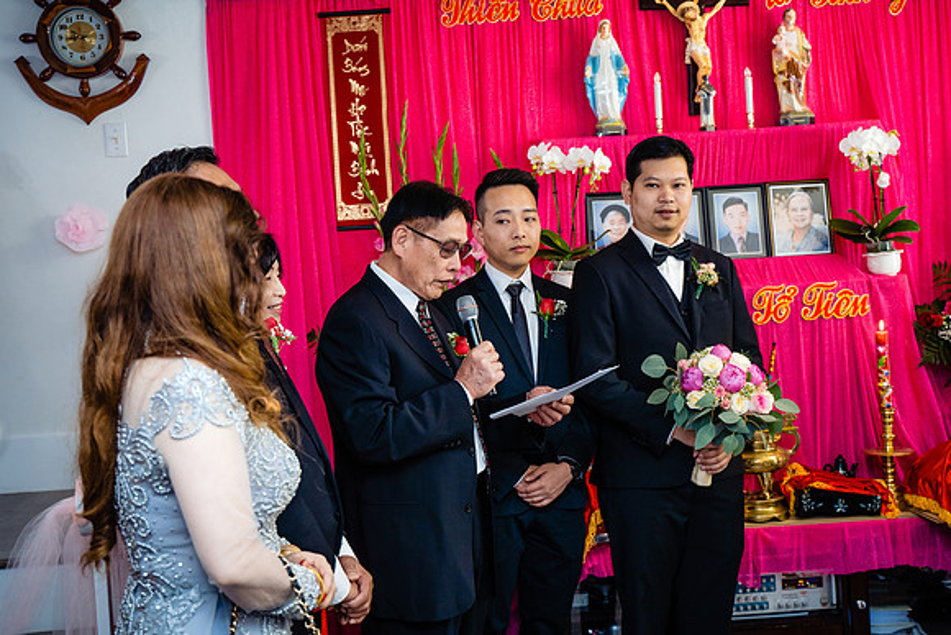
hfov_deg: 43.6
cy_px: 318
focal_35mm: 45
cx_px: 476
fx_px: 1189
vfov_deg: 29.9
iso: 1600
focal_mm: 45
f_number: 4
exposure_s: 1/160
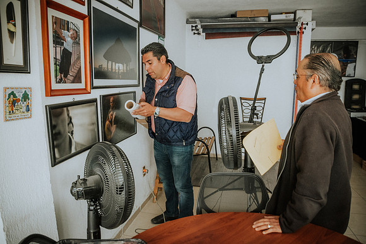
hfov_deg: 73.7
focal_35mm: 24
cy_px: 122
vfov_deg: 53.2
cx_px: 183
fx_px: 244
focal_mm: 16
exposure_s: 1/125
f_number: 3.5
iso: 1000
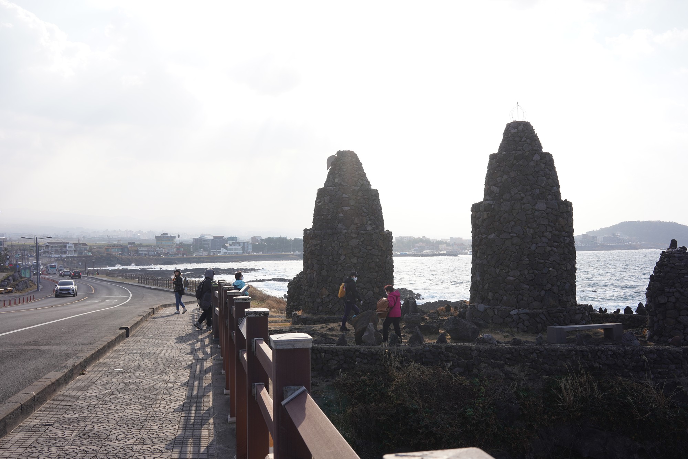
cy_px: 230
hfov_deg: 54.4
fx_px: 669
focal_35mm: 35
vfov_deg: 37.9
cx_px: 344
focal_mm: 35
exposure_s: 1/100
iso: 100
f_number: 10
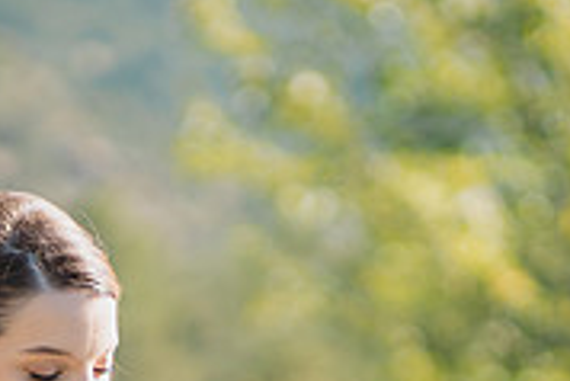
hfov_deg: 7.2
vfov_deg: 4.8
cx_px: 304
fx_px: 4532
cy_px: 562
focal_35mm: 286
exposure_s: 1/2000
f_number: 1.8
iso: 200
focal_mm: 85
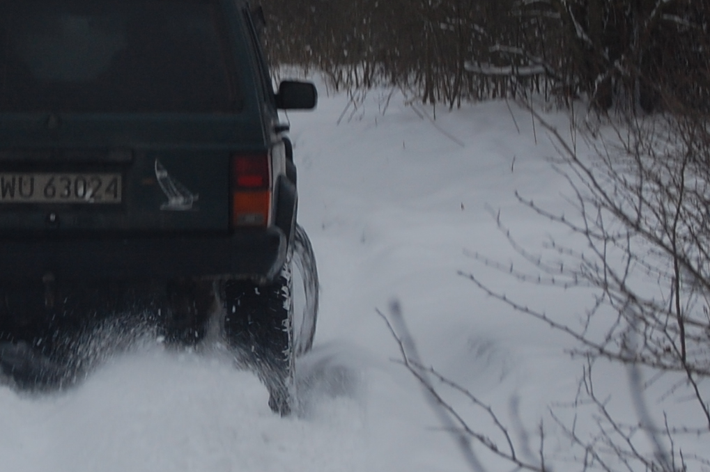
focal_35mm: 243
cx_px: 40
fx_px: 4799
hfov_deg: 8.4
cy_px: 39
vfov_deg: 5.6
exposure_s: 1/125
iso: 200
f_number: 5.6
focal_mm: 55
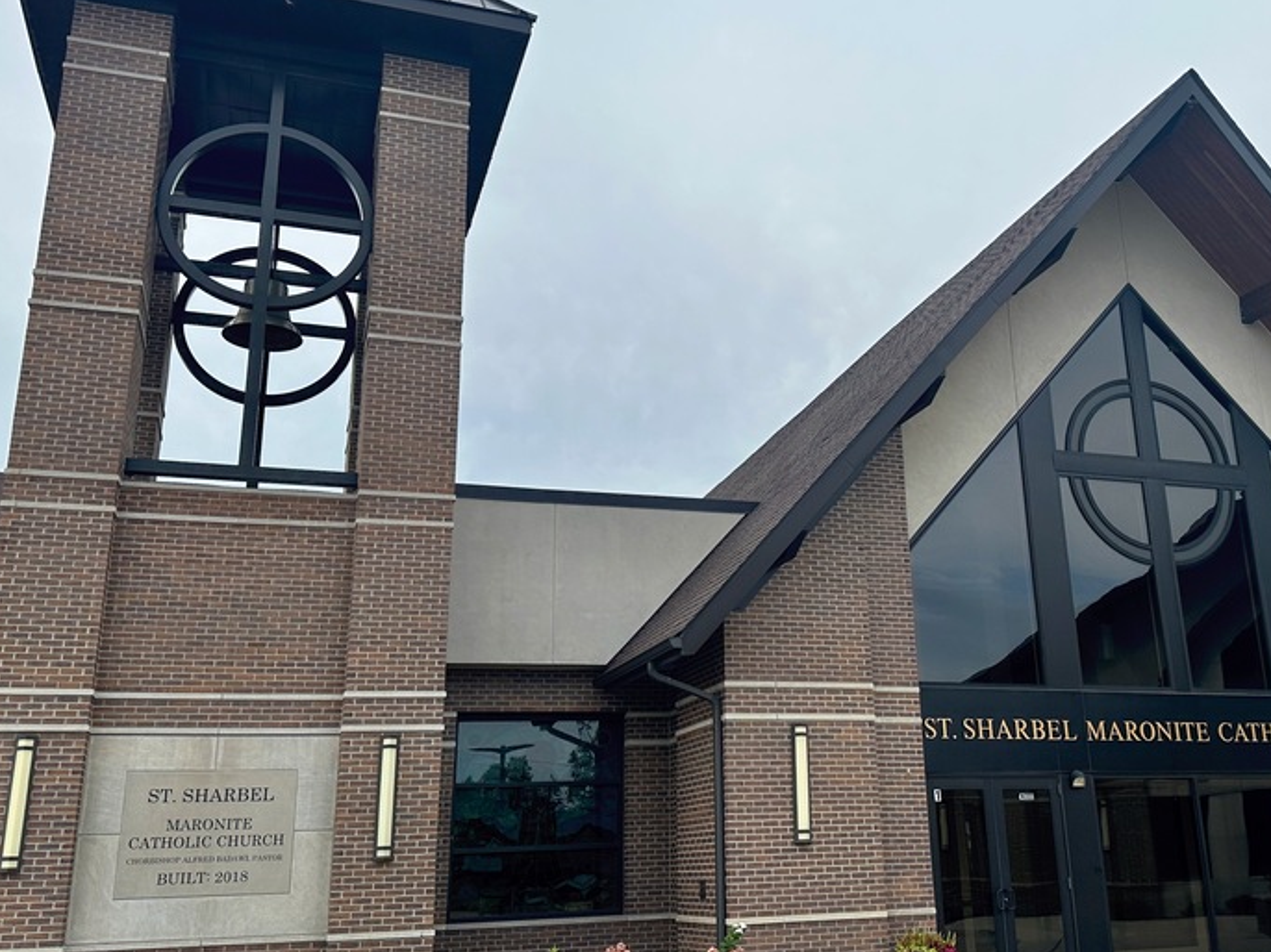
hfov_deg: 52.3
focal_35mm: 35
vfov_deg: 40.7
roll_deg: +2.0
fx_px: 1285
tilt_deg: +16.7
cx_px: 765
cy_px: 443
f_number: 1.78
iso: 80
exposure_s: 1/4545
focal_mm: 6.86
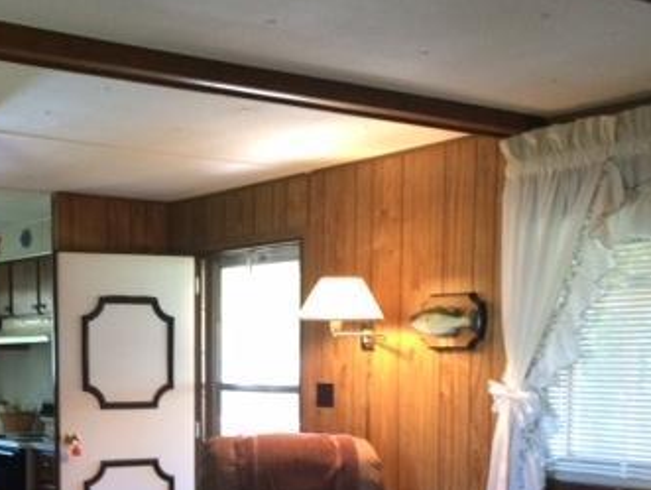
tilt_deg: -5.8
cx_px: 100
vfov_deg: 25.2
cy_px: 455
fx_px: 1054
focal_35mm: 56
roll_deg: +1.9
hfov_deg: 33.0
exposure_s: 1/30
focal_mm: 4.15
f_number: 2.2
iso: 250
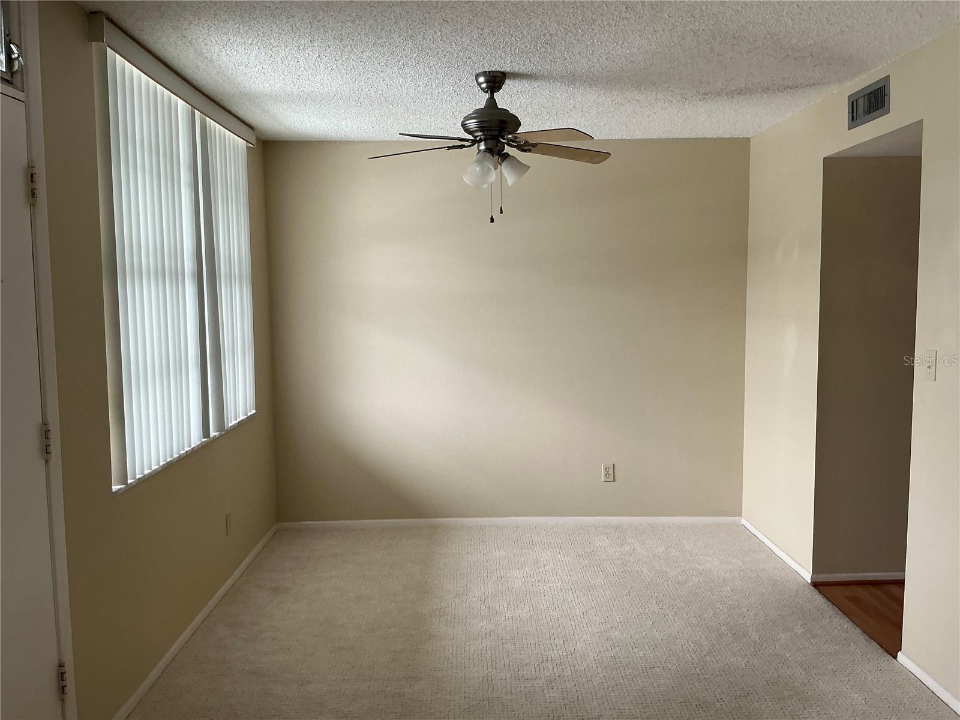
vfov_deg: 49.7
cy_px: 360
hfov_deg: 63.4
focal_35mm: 28
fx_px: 777
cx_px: 480
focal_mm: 3
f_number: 1.8
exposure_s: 1/122
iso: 50
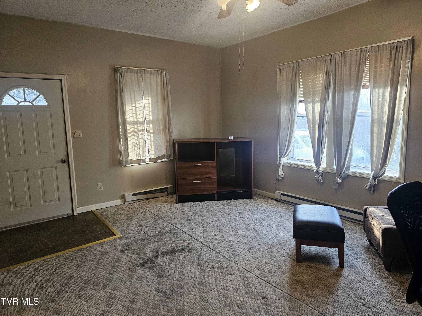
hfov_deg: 73.9
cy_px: 158
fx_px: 280
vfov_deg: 58.9
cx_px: 211
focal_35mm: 23
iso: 500
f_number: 1.7
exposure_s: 1/120
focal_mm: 6.3
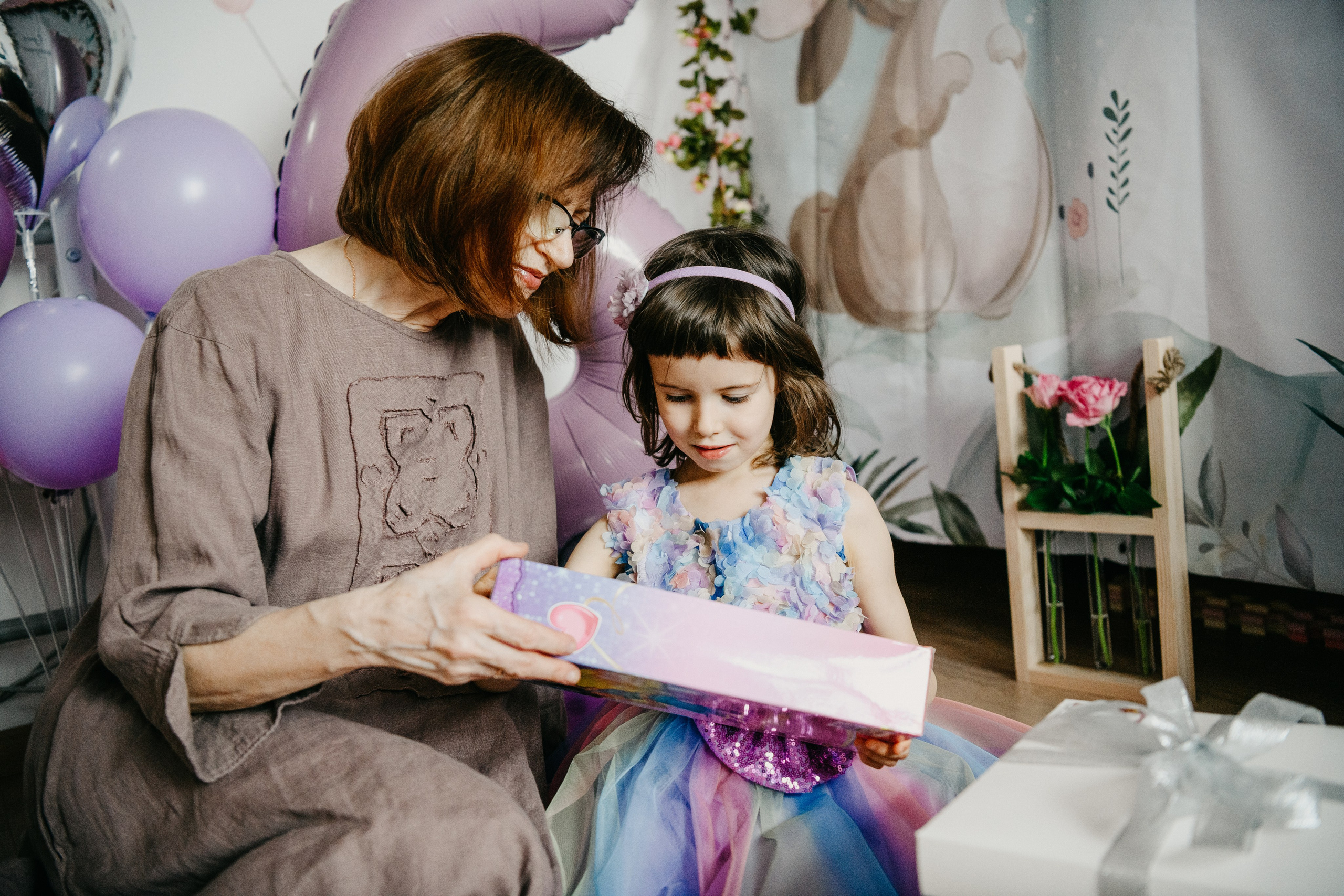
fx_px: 1344
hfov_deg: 53.1
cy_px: 448
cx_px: 672
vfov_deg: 36.9
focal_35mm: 36
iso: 1250
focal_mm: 36
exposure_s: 1/320
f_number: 3.2
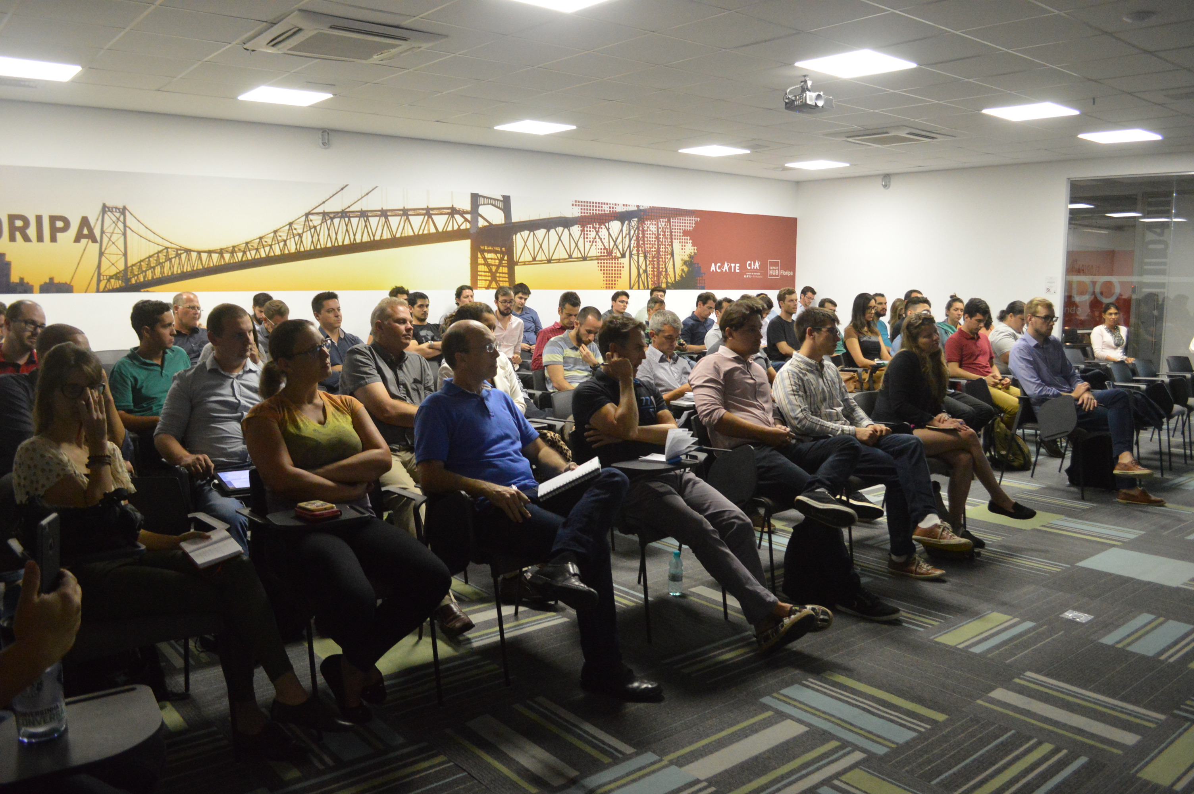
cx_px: 597
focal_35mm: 27
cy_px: 397
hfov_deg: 67.4
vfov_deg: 47.8
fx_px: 895
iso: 3200
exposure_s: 1/125
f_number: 3.5
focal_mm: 18
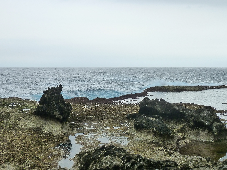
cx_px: 114
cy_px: 85
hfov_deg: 39.7
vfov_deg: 30.3
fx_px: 315
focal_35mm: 48
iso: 200
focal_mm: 7.9
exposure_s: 1/125
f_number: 4
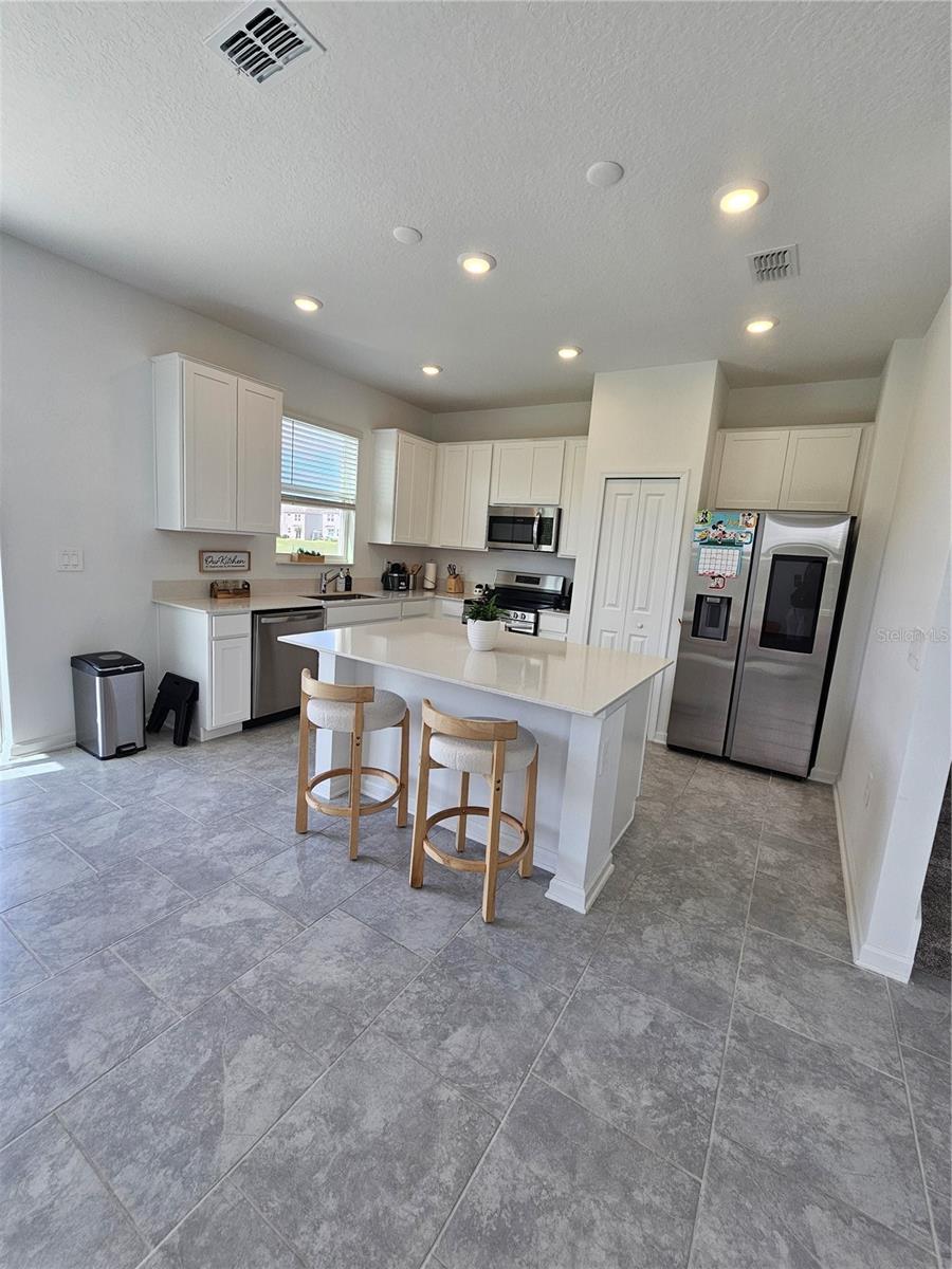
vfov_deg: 106.2
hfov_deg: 89.9
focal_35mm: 13
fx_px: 477
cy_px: 634
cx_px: 476
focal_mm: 2.2
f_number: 2.2
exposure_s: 1/235
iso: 80
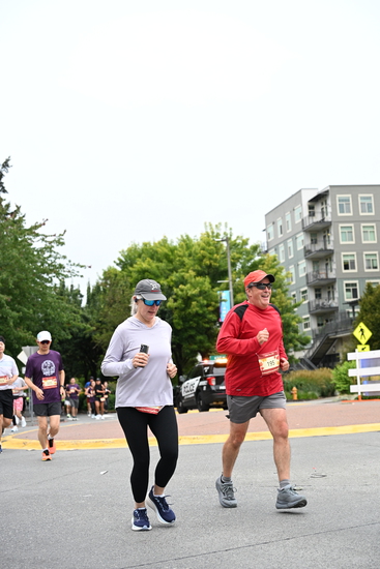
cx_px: 190
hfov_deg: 25.1
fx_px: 854
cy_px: 284
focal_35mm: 54
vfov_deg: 36.9
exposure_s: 1/800
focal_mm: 54
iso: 1600
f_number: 4
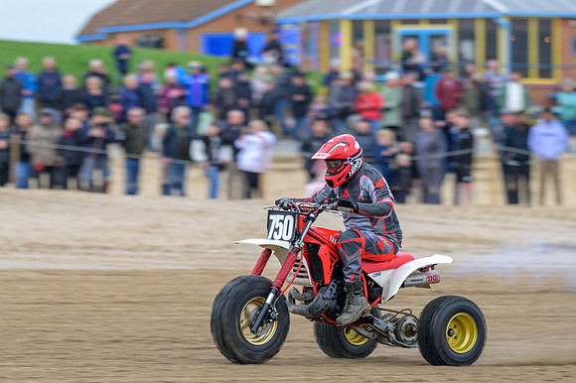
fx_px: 5360
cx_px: 318
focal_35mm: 335
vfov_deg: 4.1
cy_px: 214
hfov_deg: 6.2
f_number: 4
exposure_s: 1/160
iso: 80
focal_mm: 200
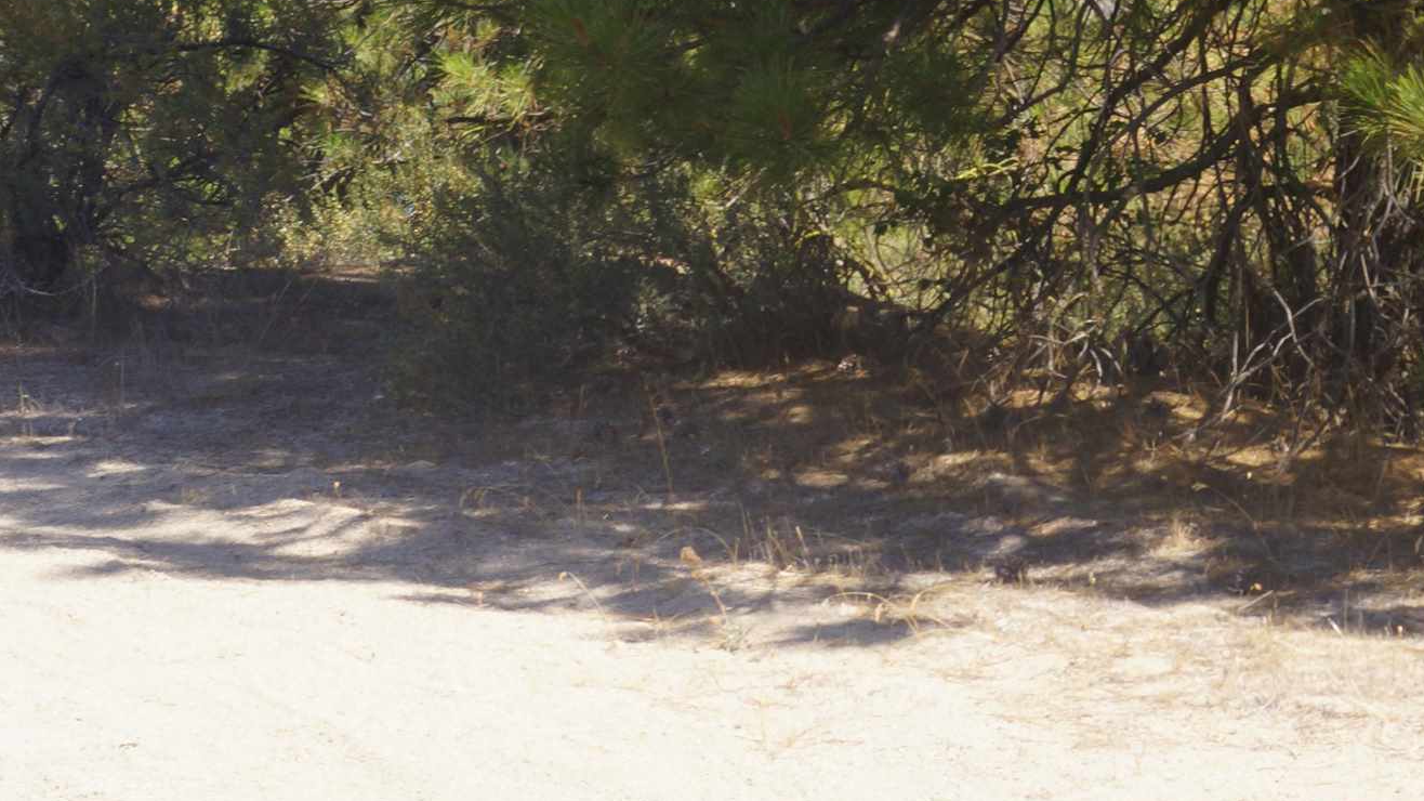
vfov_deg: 13.3
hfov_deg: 23.6
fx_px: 3323
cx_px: 1263
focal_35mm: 88
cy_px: -207
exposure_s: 1/80
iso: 100
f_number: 11
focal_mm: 24
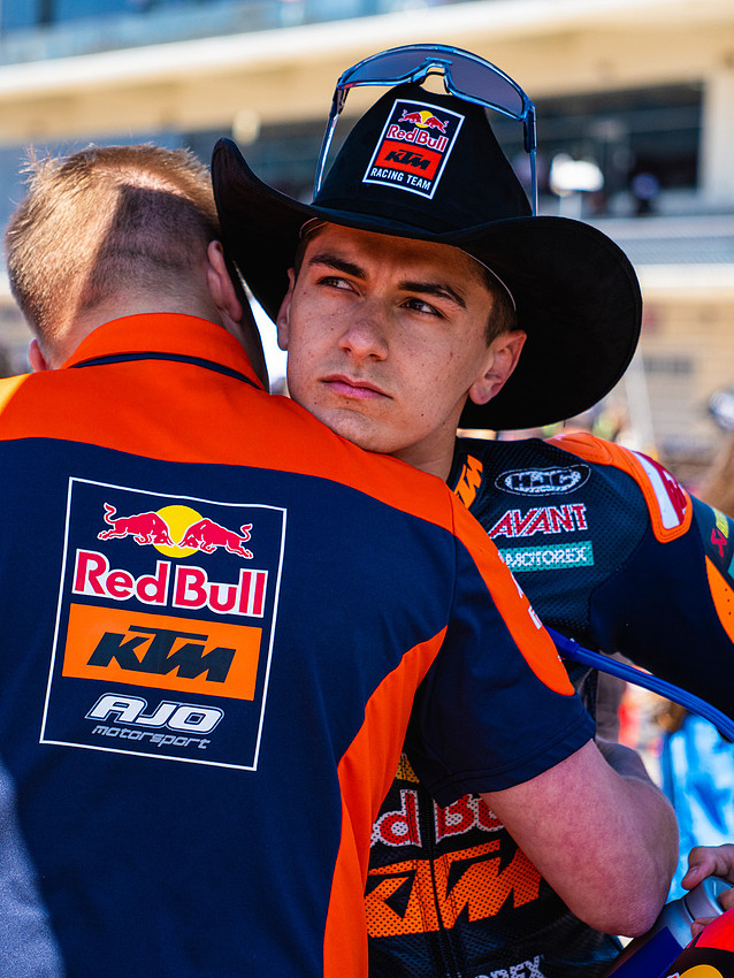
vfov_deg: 14.6
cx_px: 360
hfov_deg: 11.0
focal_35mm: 135
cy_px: 453
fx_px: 3809
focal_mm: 101.8
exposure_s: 1/1250
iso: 640
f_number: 5.6
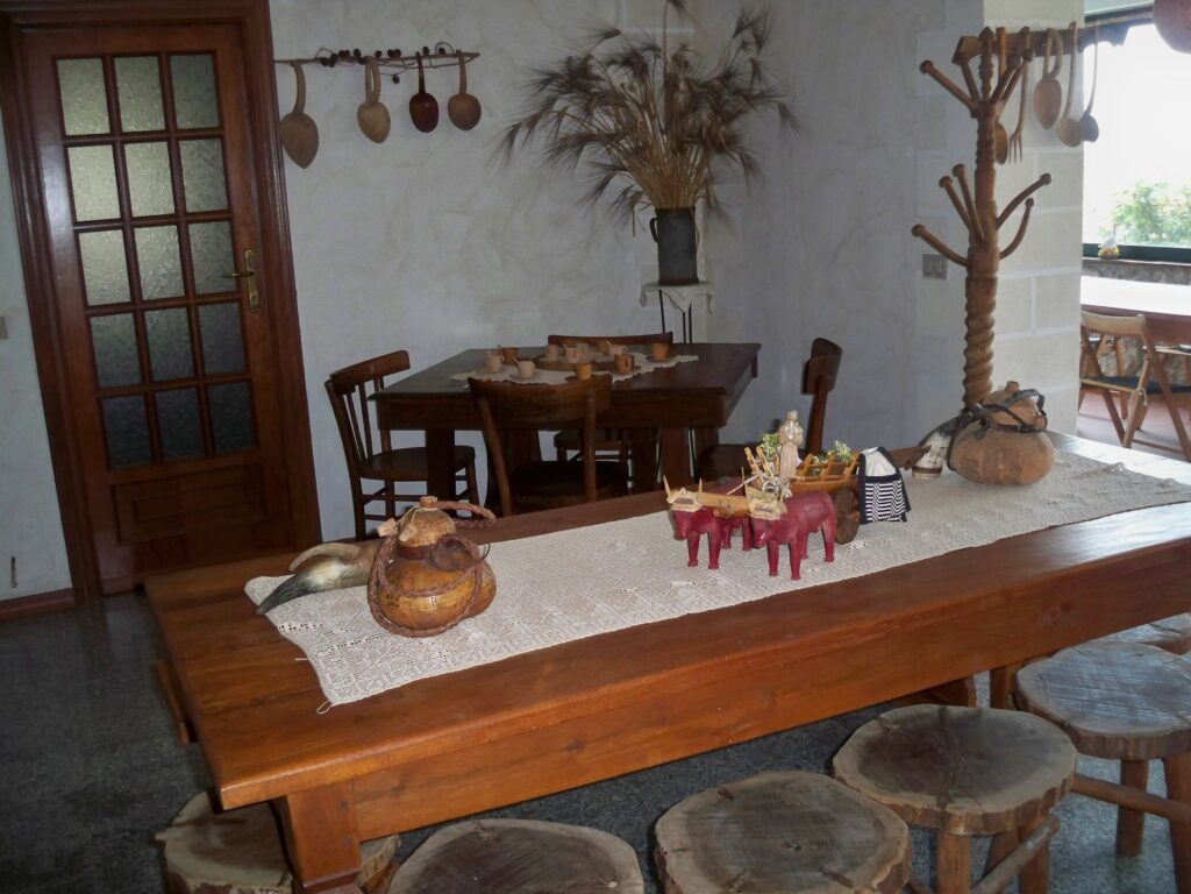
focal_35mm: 35
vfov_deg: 40.7
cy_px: 447
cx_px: 596
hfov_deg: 52.6
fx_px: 1204
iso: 250
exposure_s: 1/60
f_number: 3.1
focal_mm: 6.3
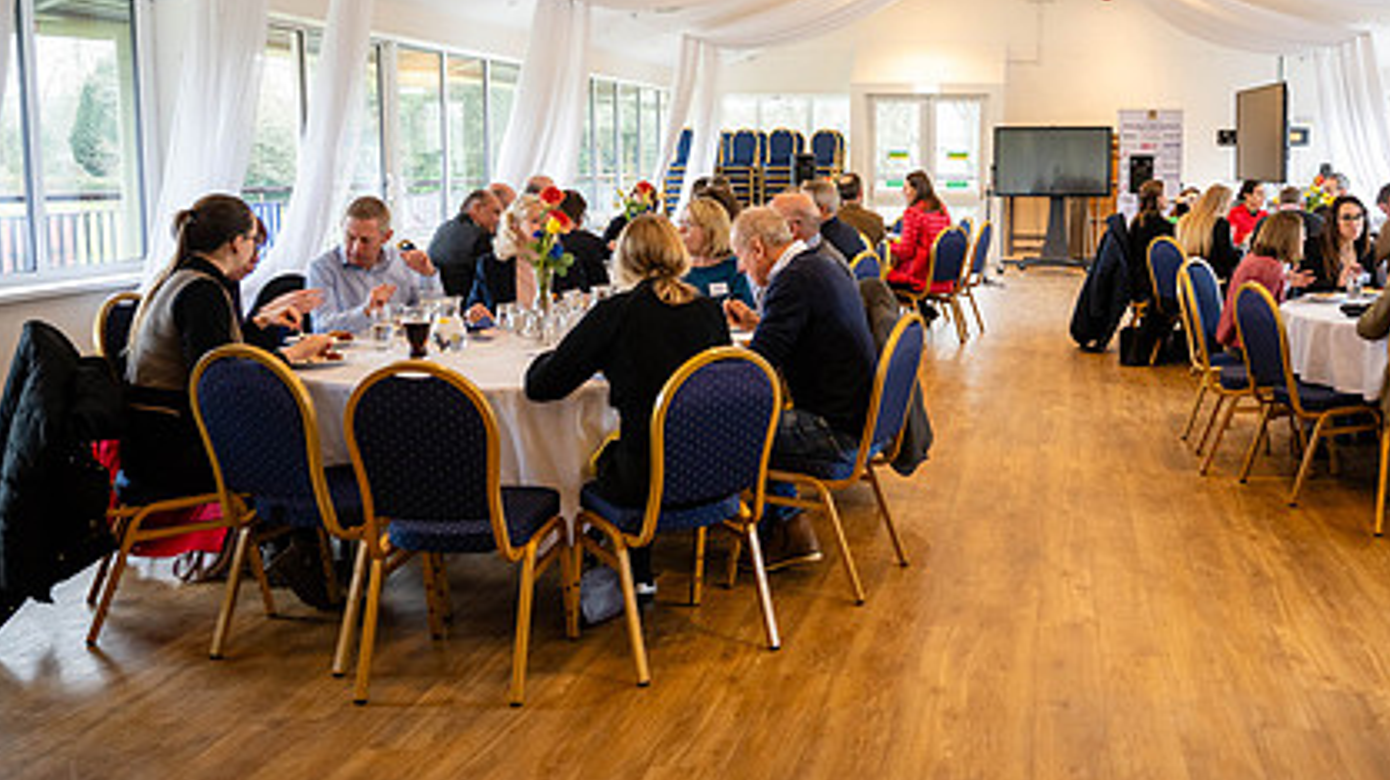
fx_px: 1289
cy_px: 285
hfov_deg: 55.4
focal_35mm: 35
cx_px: 937
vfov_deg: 33.5
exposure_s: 1/40
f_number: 3.2
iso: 800
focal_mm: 24
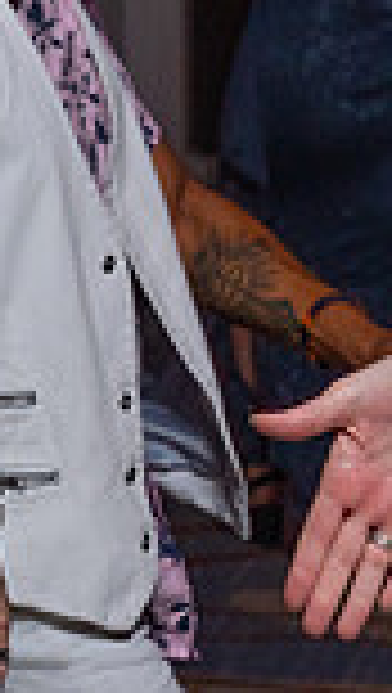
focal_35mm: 225
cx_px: -536
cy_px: -173
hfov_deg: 5.3
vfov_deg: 9.4
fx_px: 4144
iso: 2000
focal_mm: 57
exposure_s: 1/200
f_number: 5.6
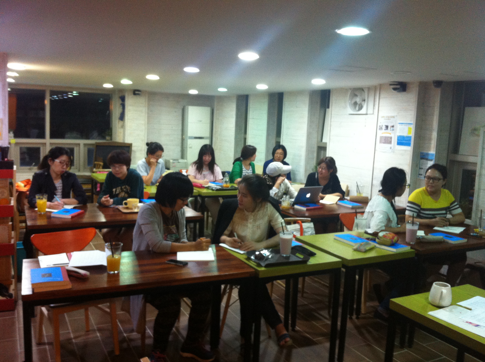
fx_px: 490
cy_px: 181
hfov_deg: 52.7
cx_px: 242
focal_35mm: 35
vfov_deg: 40.6
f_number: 2.8
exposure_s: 1/15
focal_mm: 3.85
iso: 200
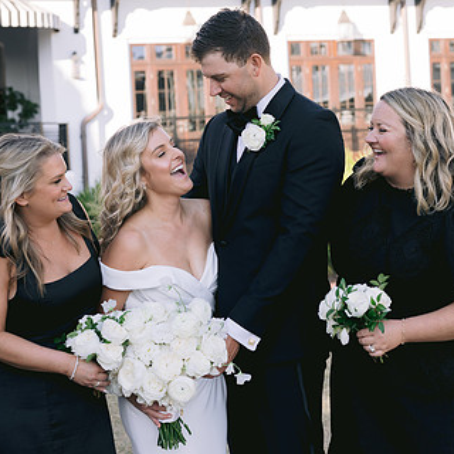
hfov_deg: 22.5
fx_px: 1143
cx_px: 261
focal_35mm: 77
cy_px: 218
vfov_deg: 22.5
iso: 200
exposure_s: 1/500
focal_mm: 50
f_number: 4
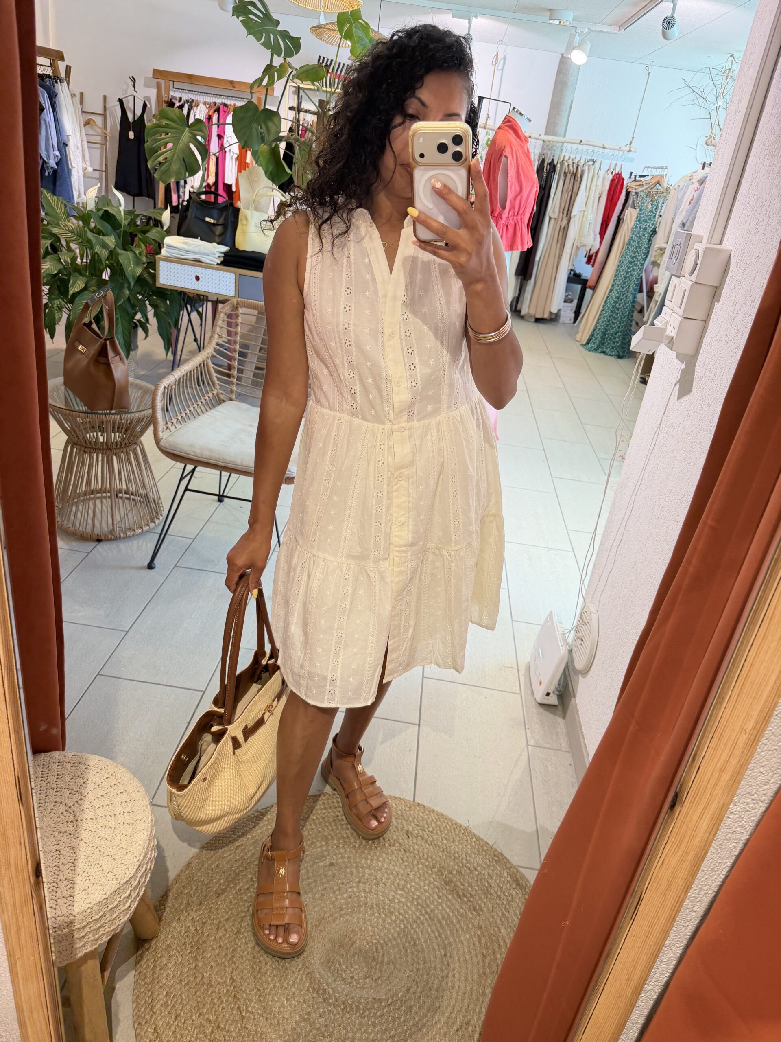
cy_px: 521
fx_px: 722
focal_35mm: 24
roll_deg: -9.1
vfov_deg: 71.6
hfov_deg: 56.8
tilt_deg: -27.0
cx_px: 390
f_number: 1.78
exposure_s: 1/100
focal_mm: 6.76
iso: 100
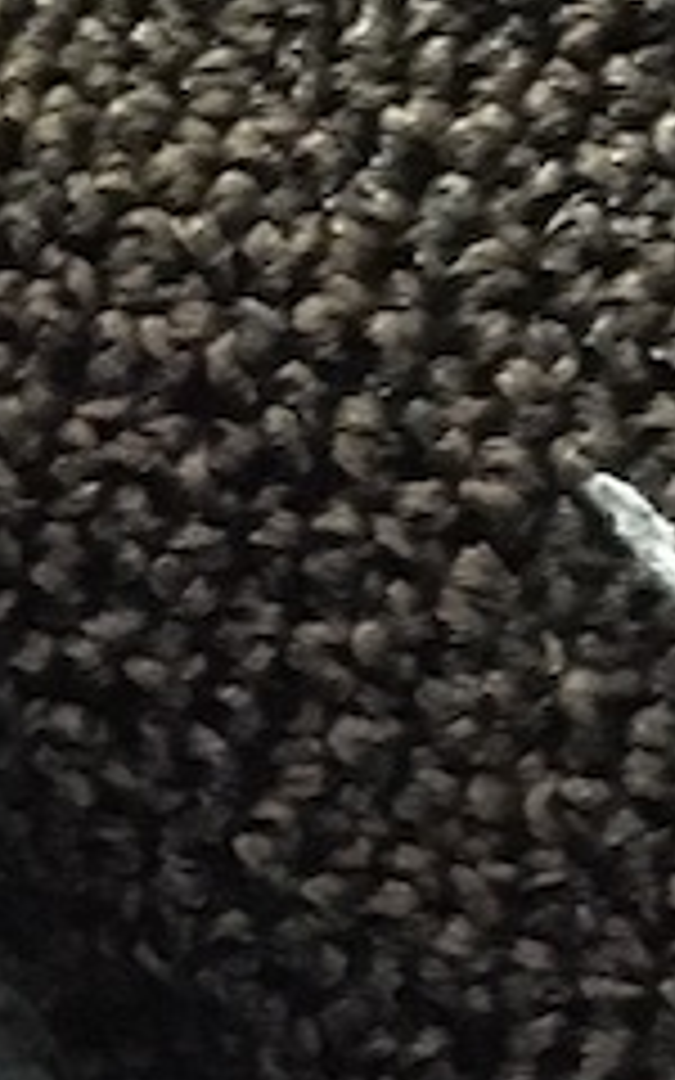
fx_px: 3767
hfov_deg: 9.8
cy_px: 500
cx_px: -418
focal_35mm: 128
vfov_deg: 16.3
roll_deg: +3.6
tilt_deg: -35.2
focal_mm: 4.15
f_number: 2.2
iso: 2000
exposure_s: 1/15
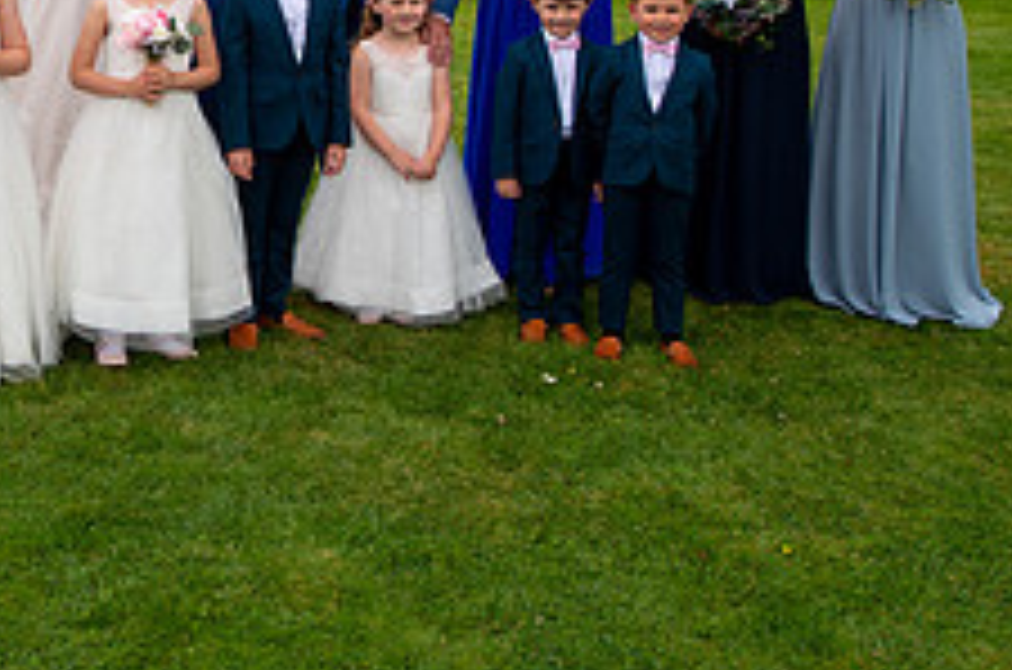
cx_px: 54
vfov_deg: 21.2
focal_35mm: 62
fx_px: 1739
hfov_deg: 30.6
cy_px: 40
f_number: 6.3
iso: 100
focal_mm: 24
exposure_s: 1/500
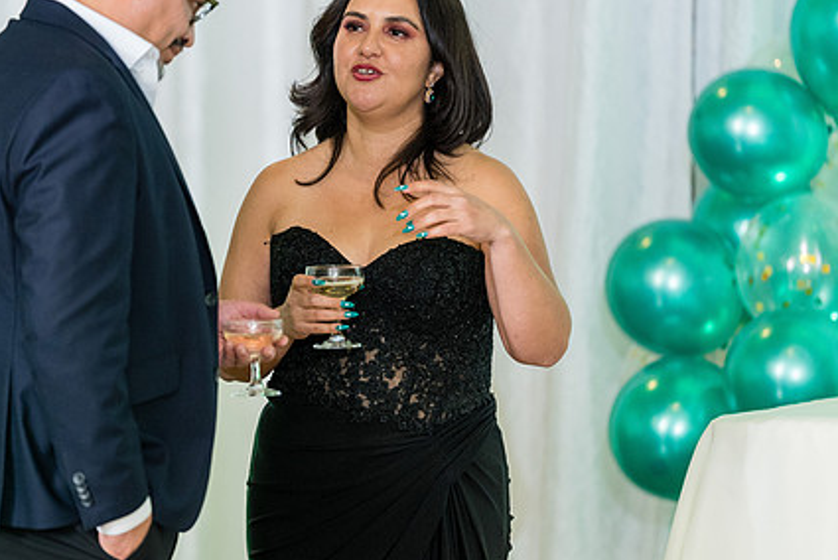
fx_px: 6359
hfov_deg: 7.5
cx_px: 294
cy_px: 220
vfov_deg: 5.0
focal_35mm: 273
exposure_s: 1/250
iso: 1600
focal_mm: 200
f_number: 2.8
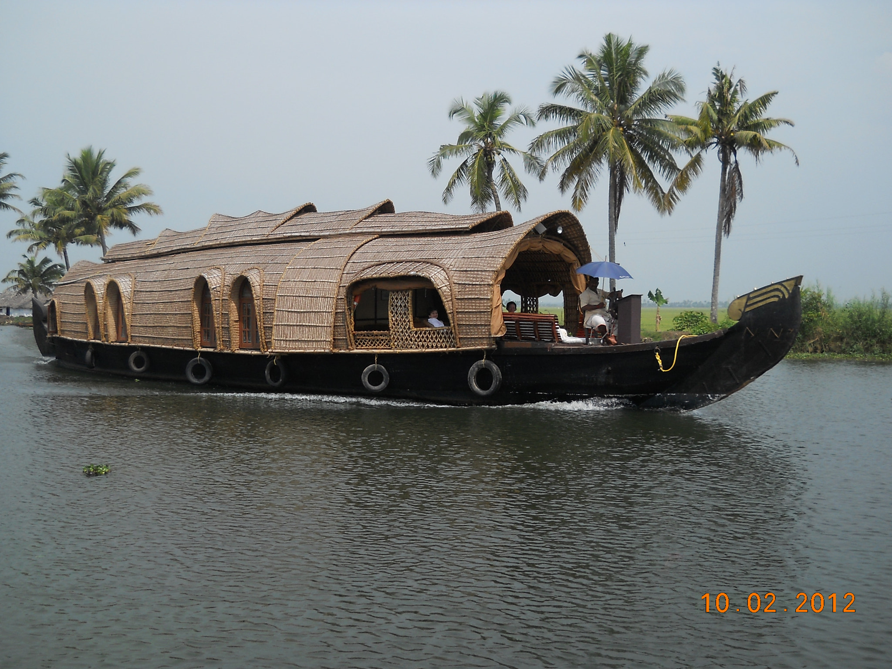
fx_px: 1057
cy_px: 334
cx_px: 446
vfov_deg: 35.1
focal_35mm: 41
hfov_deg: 45.8
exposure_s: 1/400
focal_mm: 6.72
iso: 80
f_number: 5.5
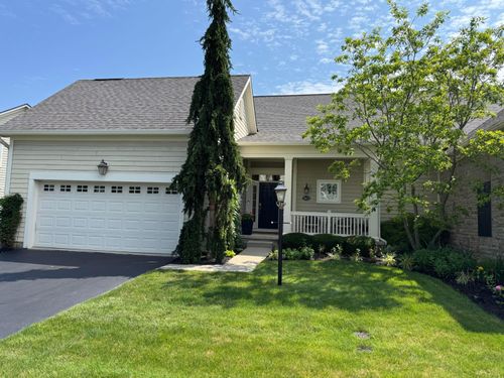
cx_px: 252
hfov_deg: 71.6
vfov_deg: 56.8
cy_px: 189
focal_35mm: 24
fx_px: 349
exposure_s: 1/2604
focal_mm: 6.76
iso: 80
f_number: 1.78
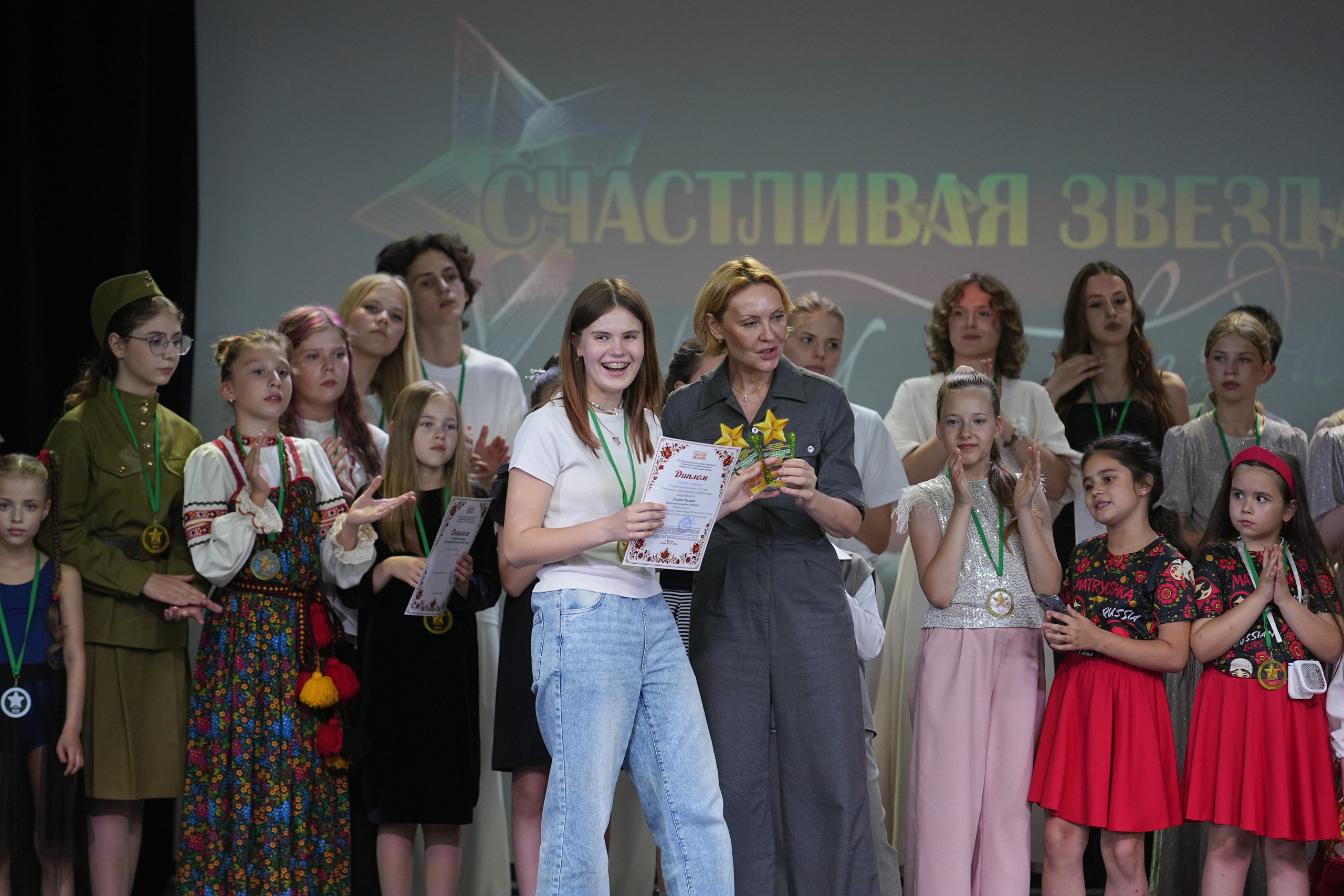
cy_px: 448
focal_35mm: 200
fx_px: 7467
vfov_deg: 6.9
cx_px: 672
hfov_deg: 10.3
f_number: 2.8
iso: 1000
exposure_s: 1/250
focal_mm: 200
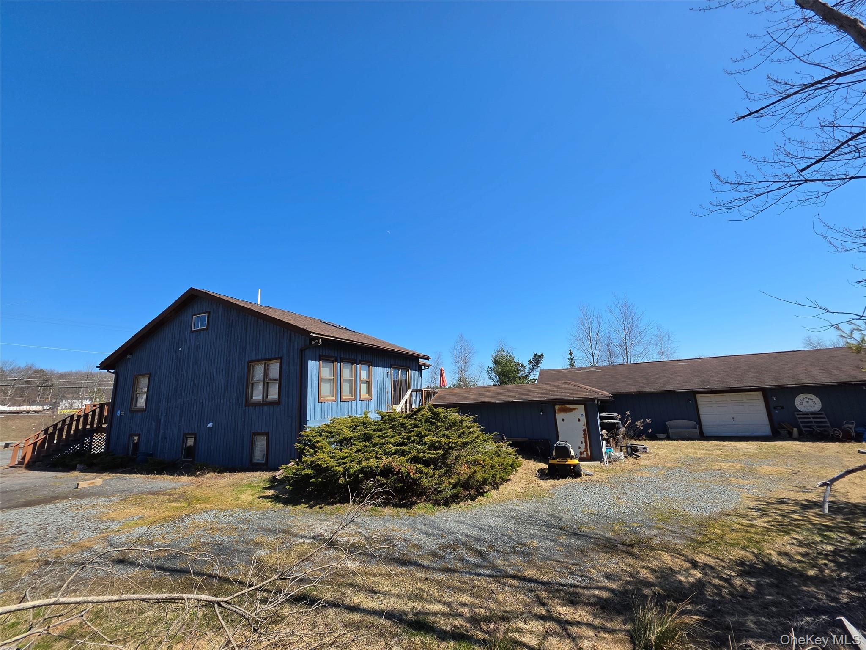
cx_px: 433
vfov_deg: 89.9
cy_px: 325
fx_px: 325
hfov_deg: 106.2
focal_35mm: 13
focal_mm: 2.2
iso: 32
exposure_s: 1/1361
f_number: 1.9
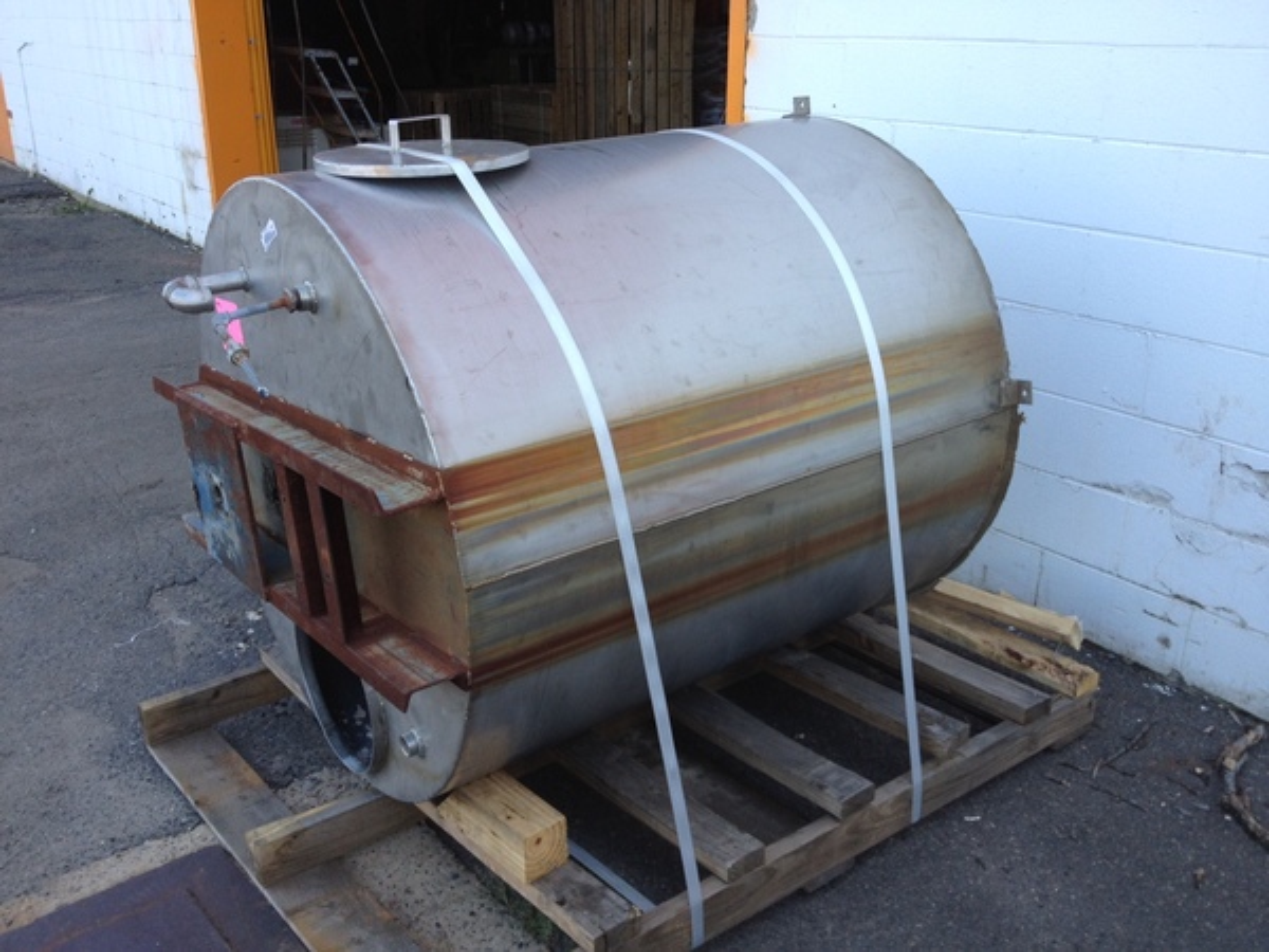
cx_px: 634
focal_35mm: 35
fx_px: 1283
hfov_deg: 52.6
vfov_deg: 40.7
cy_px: 476
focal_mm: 4.28
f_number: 2.4
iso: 64
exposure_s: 1/251
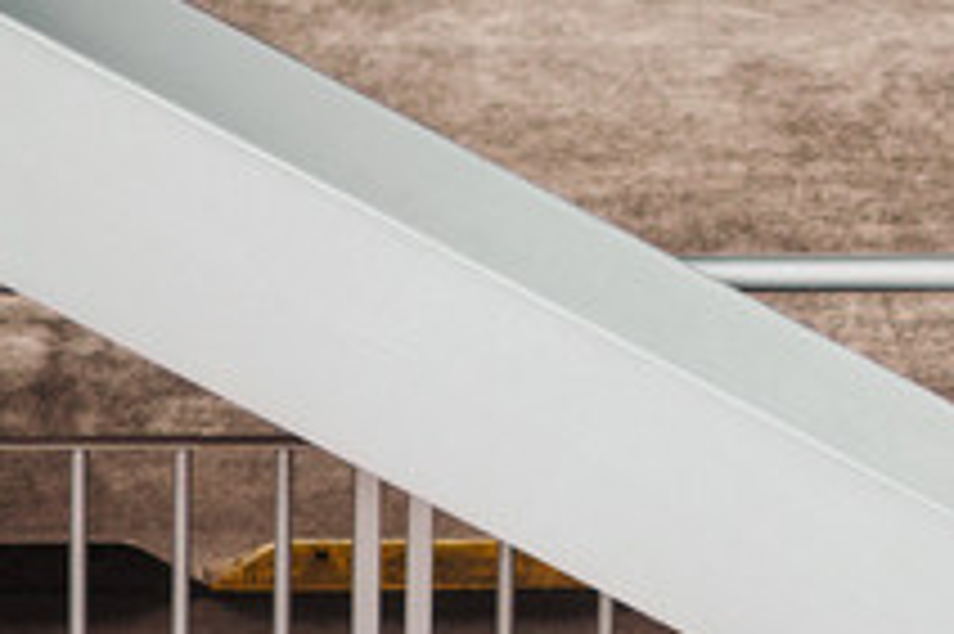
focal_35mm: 354
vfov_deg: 3.9
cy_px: 270
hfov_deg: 5.8
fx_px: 9384
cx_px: 1314
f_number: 1.8
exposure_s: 1/800
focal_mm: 85
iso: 400
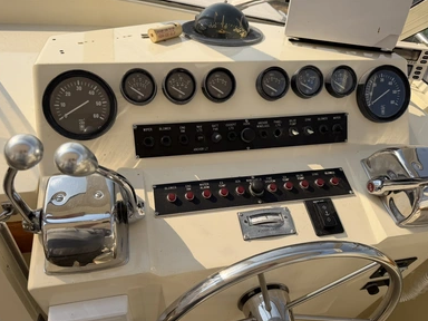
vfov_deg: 54.9
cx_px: 208
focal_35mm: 25
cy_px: 165
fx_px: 309
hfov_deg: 69.4
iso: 80
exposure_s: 1/2907
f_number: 1.78
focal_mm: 6.76
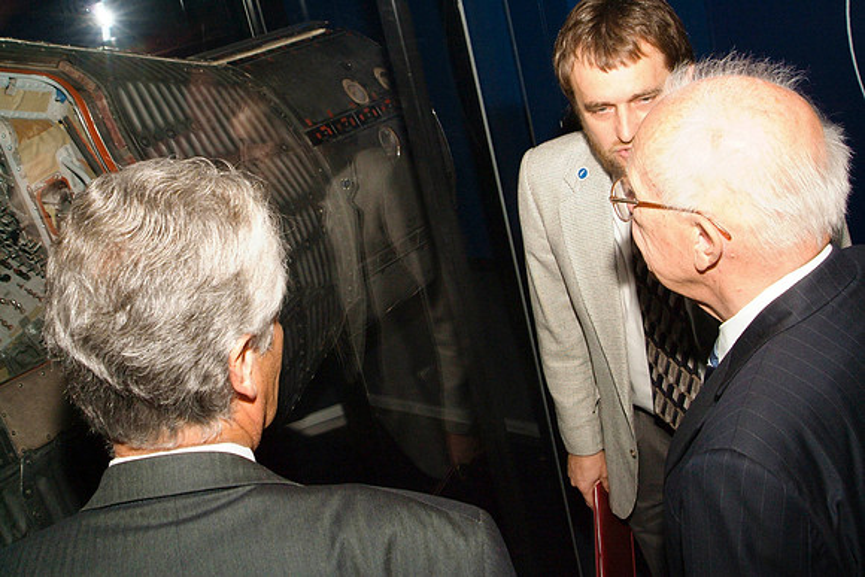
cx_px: 432
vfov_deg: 36.9
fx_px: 865
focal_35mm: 36
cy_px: 288
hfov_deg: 53.1
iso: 1600
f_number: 11
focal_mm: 24
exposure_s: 1/45
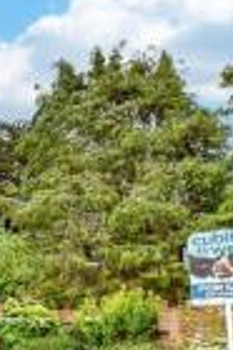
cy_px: 286
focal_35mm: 51
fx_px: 496
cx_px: -243
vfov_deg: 37.4
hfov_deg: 17.7
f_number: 8
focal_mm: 10
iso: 320
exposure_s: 1/250
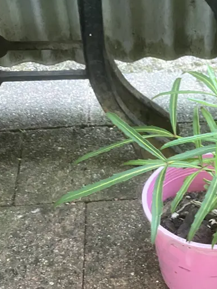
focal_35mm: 56
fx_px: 468
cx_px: 183
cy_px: 239
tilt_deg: -48.2
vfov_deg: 33.2
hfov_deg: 25.5
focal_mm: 3.99
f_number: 1.8
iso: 320
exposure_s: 1/51
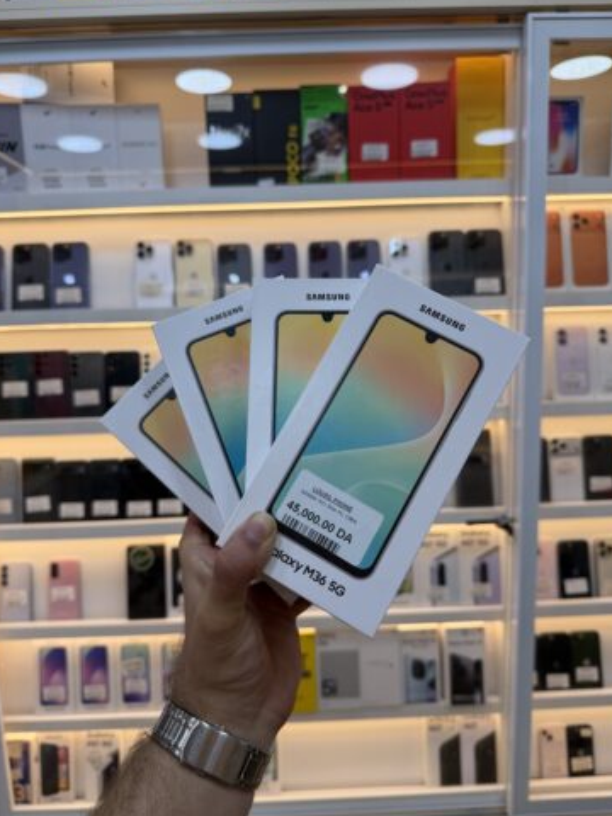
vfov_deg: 69.4
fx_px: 589
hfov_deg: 54.9
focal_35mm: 25
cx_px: 300
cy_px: 415
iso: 80
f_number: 1.78
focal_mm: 6.76
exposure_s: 1/643
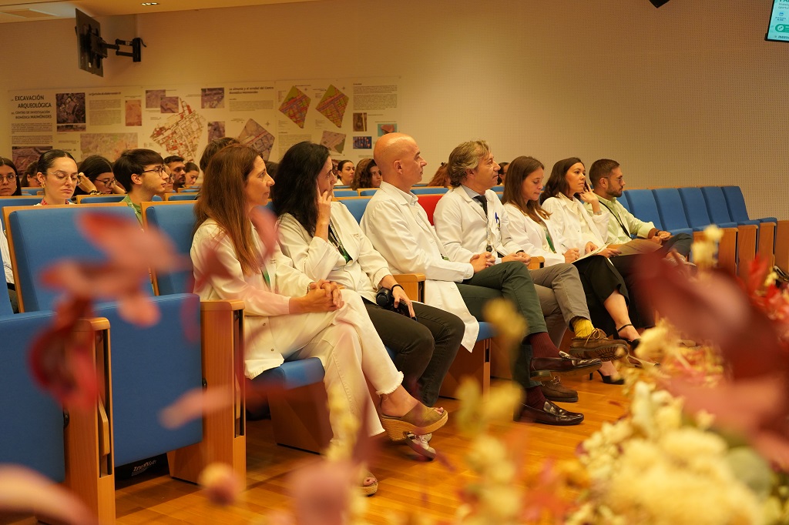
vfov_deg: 32.6
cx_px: 394
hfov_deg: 47.4
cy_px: 262
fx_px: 898
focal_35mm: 41
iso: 2000
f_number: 4.5
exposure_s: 1/160
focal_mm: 41
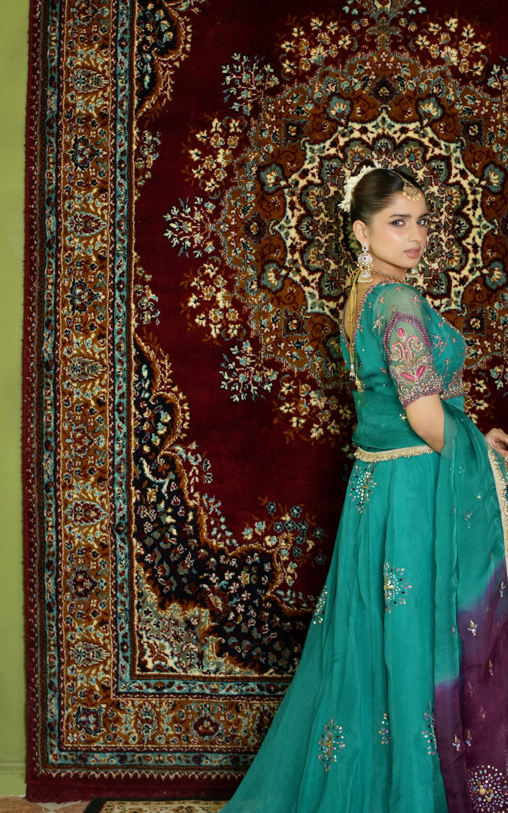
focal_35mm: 54
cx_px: 386
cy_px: 378
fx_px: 1196
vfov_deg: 37.5
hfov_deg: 23.7
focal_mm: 35
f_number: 3.2
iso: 640
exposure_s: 1/200
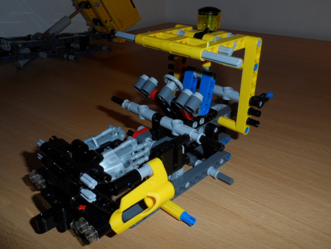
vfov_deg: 44.2
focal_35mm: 32
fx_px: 306
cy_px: 124
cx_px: 166
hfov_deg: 56.8
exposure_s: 1/15
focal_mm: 5.3
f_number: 6.8
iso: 100
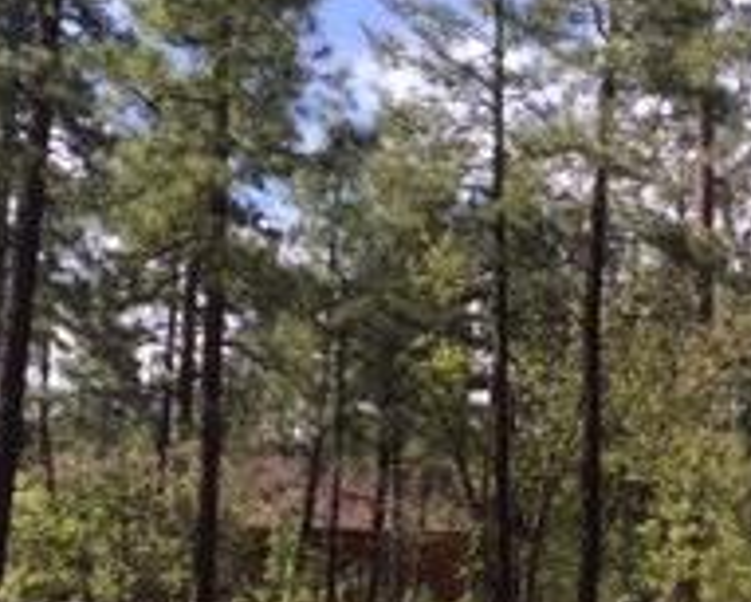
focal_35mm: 95
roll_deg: -1.5
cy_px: 519
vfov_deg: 16.0
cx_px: 798
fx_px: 2113
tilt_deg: +1.5
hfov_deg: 19.4
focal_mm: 4.15
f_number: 2.2
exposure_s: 1/1041
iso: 32
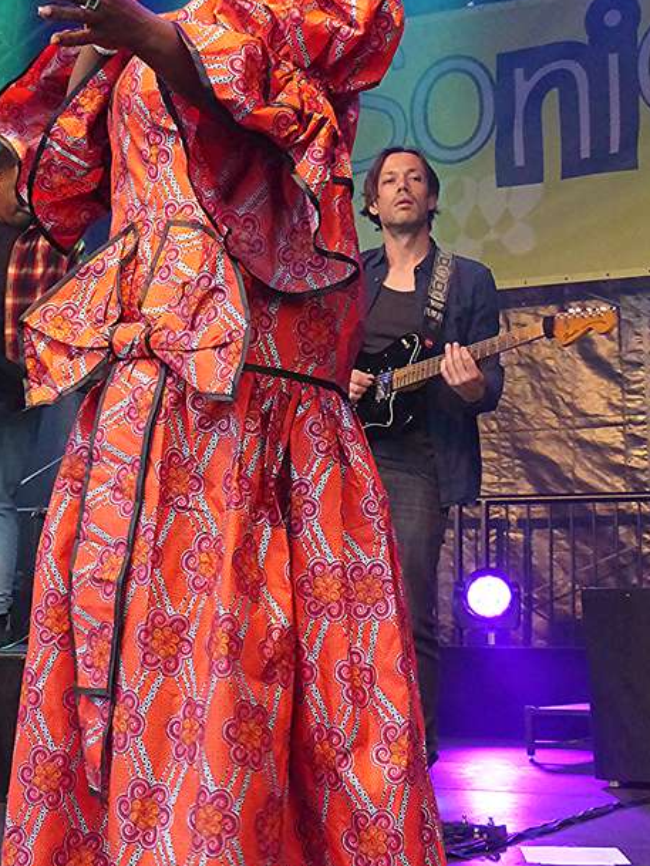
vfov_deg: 30.2
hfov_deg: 22.7
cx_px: 164
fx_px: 1602
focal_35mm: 64
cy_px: 370
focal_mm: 7
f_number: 2.8
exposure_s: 1/160
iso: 640
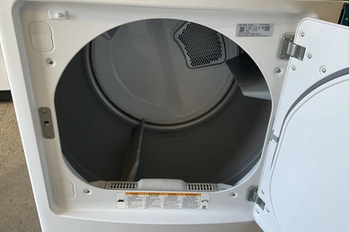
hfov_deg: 60.3
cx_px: 172
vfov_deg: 42.3
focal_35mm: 31
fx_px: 300
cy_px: 121
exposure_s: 1/60
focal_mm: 3
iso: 50
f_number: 1.8
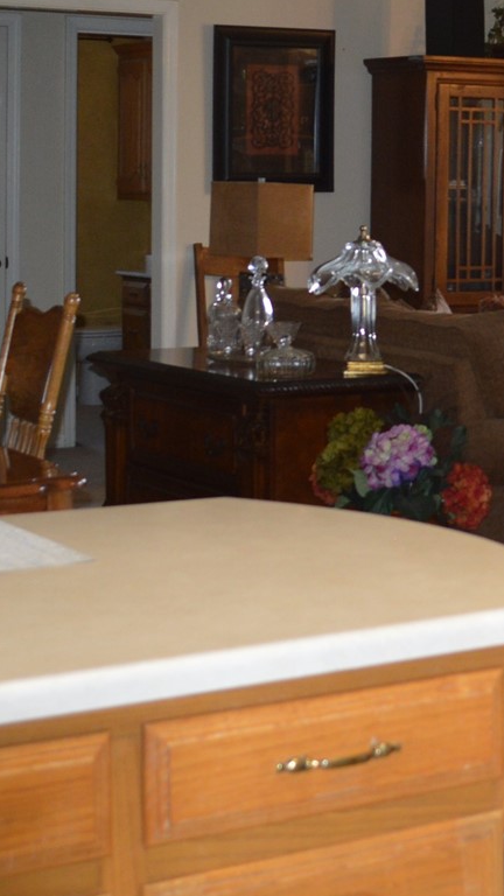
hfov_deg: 14.2
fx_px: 1901
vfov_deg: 26.0
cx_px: 726
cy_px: 170
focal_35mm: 80
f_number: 3.5
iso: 450
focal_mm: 18
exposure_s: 1/60
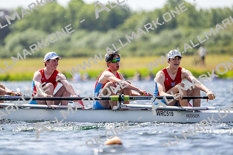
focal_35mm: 400
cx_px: 116
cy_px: 78
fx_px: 2589
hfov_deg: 5.2
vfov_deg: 3.4
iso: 280
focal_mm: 400
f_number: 4.5
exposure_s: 1/2500
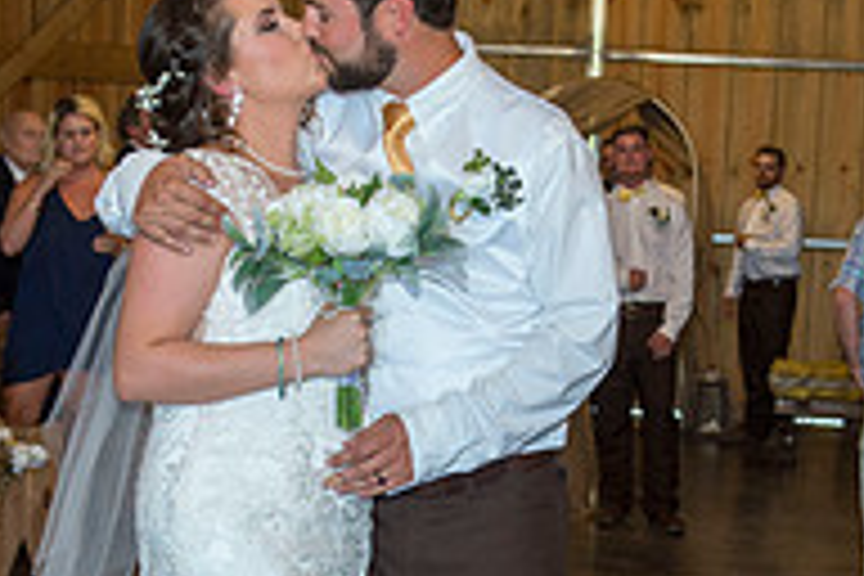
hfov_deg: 16.9
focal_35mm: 121
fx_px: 2904
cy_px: 441
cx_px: 531
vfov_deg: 11.3
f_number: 4.5
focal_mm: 40
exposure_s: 1/250
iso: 1600
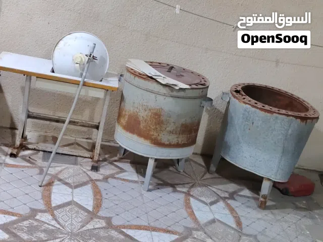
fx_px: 523
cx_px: 162
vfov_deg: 26.1
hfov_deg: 34.3
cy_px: 121
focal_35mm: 56
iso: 1041
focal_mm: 5.25
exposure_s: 1/25
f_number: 1.75
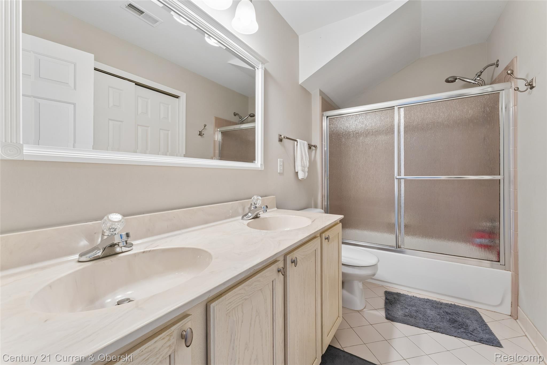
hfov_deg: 101.5
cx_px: 274
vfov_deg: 78.4
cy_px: 182
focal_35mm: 15
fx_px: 223
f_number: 13
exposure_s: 1/5
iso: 400
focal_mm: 14.7
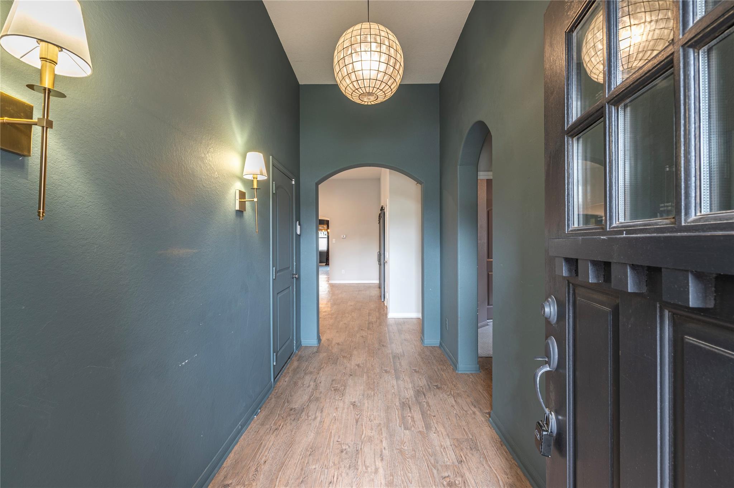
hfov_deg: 96.8
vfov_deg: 73.7
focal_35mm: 16
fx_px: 326
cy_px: 244
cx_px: 367
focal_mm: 16
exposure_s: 1/2.5
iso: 100
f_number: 9
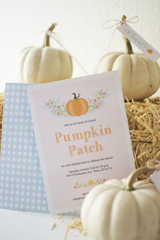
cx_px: 79
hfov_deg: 25.3
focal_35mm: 54
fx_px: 357
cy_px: 118
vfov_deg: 37.2
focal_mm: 35
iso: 100
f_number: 1.8
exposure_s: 1/40
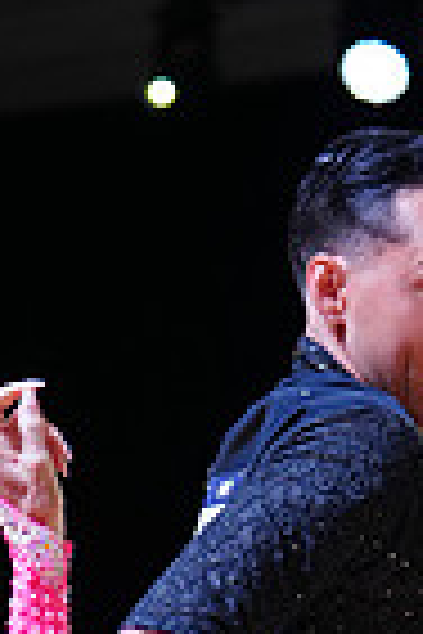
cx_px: 70
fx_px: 5058
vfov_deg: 7.1
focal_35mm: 287
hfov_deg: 4.8
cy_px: 994
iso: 800
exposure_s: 1/400
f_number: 2.8
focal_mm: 70
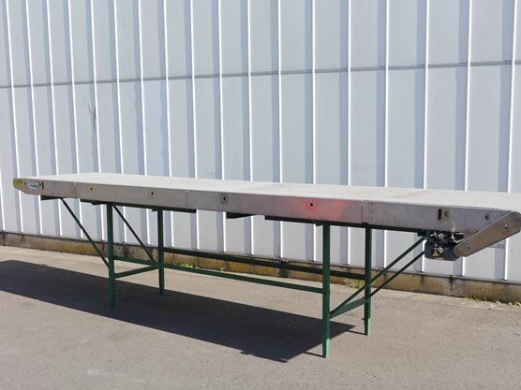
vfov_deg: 31.5
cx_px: 278
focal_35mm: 46
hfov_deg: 41.2
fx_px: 692
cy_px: 211
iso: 160
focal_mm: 20
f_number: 7.1
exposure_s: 1/320
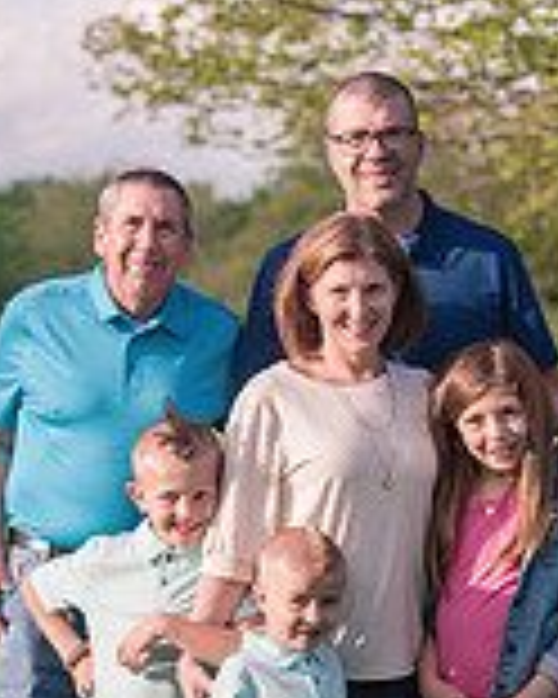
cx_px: 428
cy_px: 405
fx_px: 3943
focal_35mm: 191
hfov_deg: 8.1
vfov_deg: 10.1
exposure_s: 1/2500
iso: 500
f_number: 3.5
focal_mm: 70
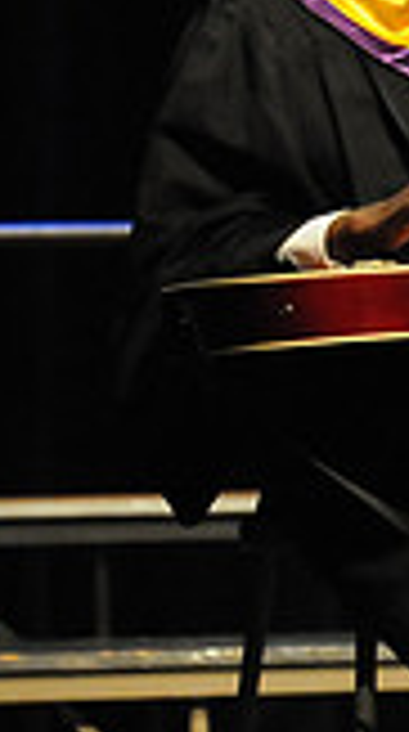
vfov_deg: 4.8
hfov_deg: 2.7
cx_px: 1214
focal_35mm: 448
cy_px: 357
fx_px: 8687
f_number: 2.8
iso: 3200
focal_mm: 80
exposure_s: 1/100
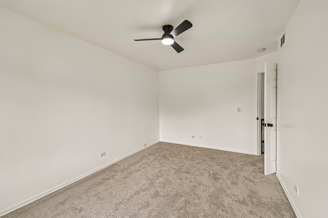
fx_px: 137
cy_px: 109
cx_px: 164
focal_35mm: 15
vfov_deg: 77.3
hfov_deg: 100.4
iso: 110
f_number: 8
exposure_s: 1/15
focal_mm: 10
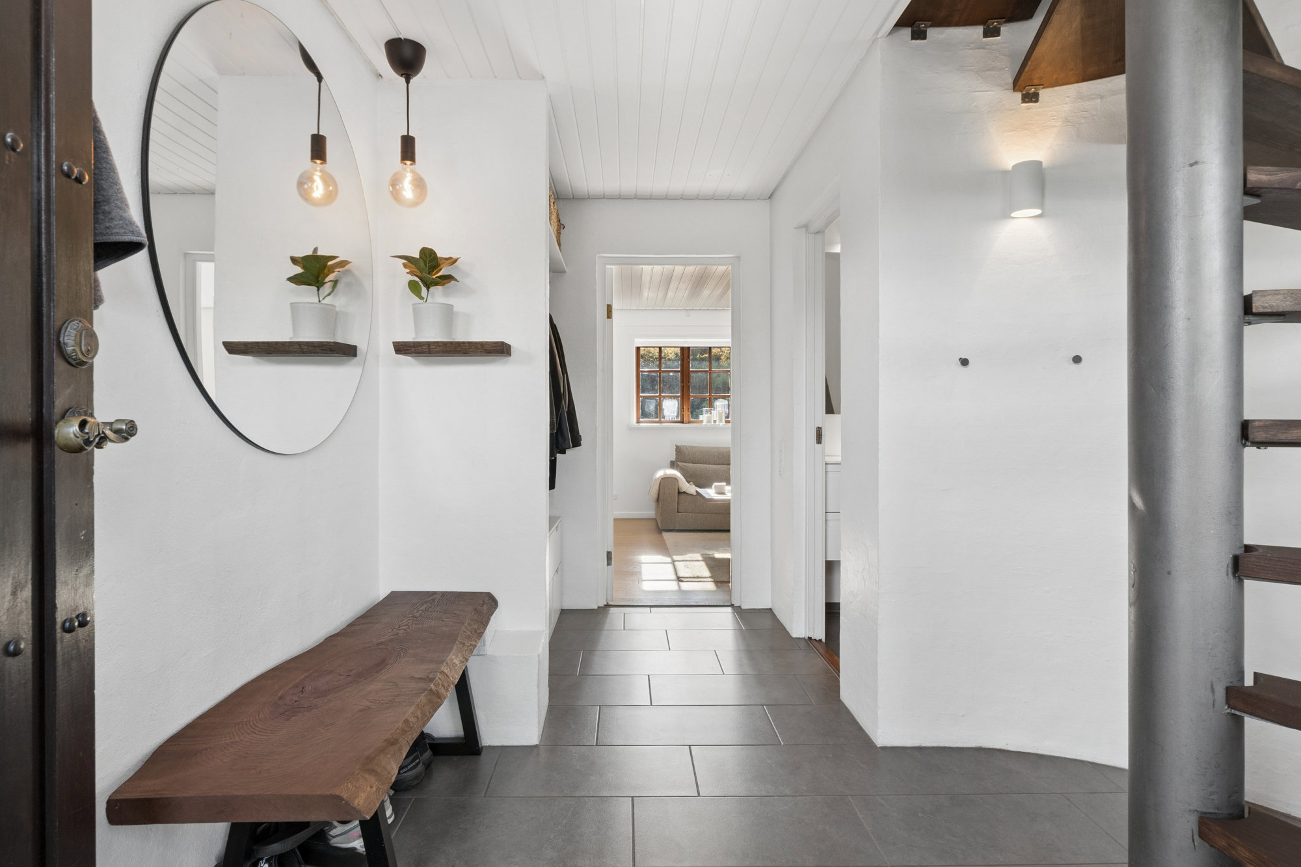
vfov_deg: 63.2
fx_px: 705
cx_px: 650
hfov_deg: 85.4
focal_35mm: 20
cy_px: 434
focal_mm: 13
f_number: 9
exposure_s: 1/30
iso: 200
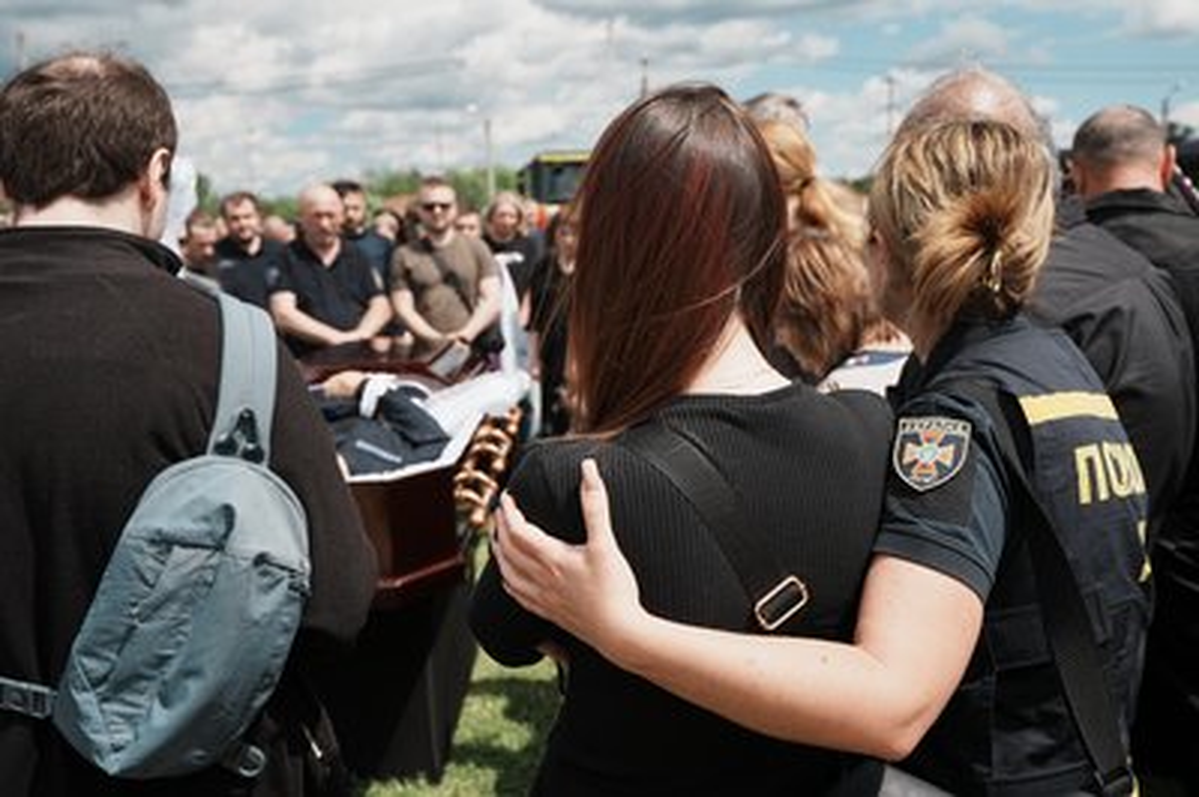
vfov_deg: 37.8
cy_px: 398
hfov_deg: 54.5
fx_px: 1165
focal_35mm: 35
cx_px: 600
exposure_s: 1/2500
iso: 200
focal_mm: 35
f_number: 5
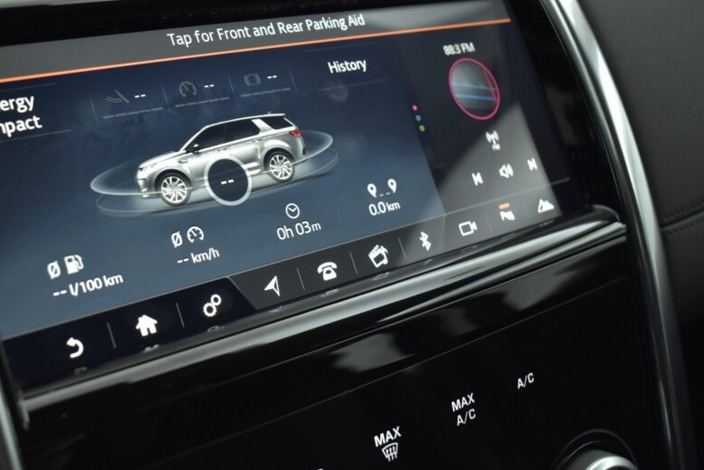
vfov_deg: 32.2
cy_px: 232
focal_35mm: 42
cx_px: 253
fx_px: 815
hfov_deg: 46.2
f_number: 3.8
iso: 1600
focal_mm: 21
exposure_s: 1/125
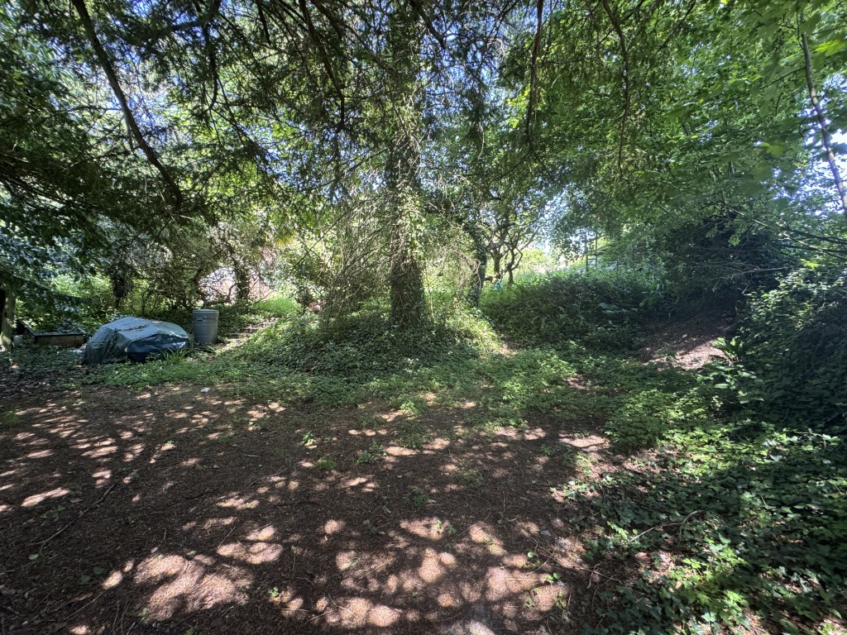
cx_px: 424
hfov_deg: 102.1
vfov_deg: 85.7
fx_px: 343
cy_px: 318
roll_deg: +2.2
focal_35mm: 14
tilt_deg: +3.4
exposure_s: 1/99
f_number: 2.2
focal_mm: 2.22
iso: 125
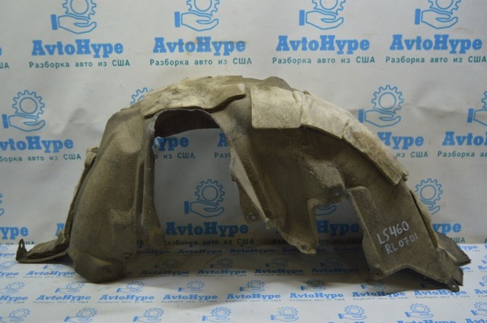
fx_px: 466
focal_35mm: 34
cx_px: 244
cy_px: 162
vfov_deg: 38.3
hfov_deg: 55.2
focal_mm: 23
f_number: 3.8
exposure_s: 1/80
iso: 400
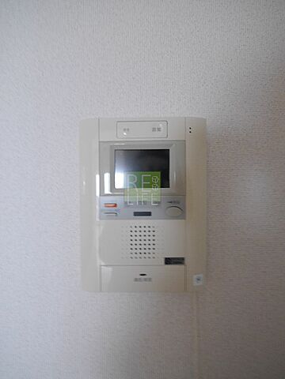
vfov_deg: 102.1
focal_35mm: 14
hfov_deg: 85.7
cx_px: 142
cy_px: 190
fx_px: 154
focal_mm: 7
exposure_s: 1/5
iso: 3200
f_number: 4.5
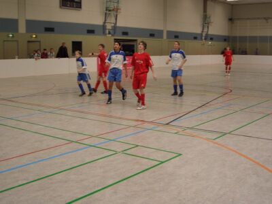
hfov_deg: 42.9
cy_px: 102
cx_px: 136
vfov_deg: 32.9
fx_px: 346
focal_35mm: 44
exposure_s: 1/100
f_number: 3
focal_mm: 9.2
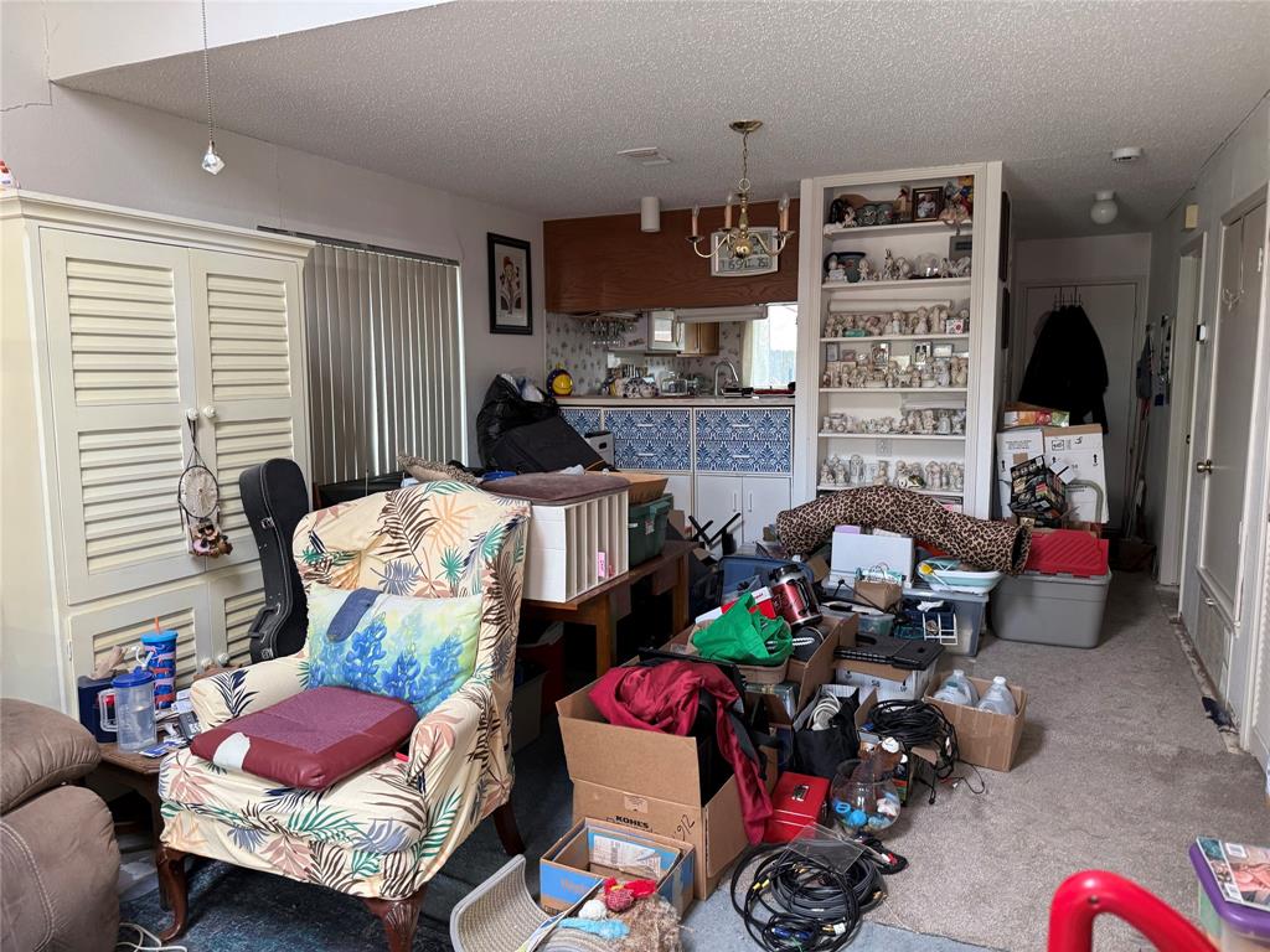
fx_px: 881
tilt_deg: -5.2
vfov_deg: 56.8
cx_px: 635
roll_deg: +0.6
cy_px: 476
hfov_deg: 71.6
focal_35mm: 24
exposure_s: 1/99
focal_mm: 6.76
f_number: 1.78
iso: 200
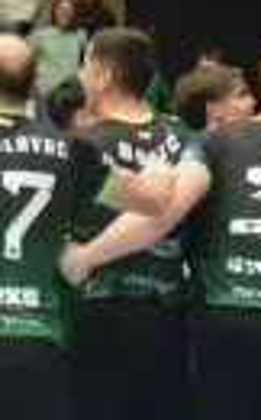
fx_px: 3947
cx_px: 155
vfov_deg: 6.1
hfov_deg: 3.8
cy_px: 346
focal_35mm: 346
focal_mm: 92
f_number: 4
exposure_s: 1/320
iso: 5000
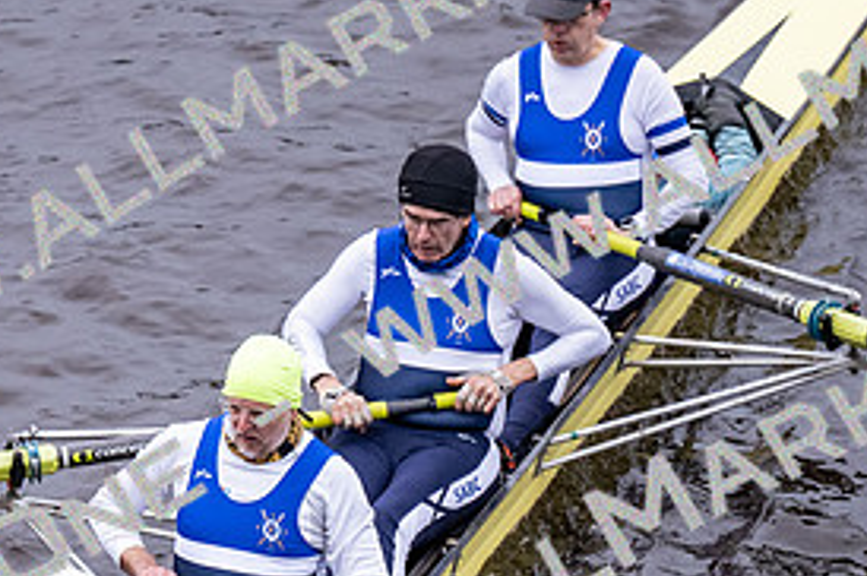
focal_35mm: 635
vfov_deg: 2.2
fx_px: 15275
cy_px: 430
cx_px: 111
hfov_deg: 3.2
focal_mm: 200
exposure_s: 1/2000
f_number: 2.8
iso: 2500
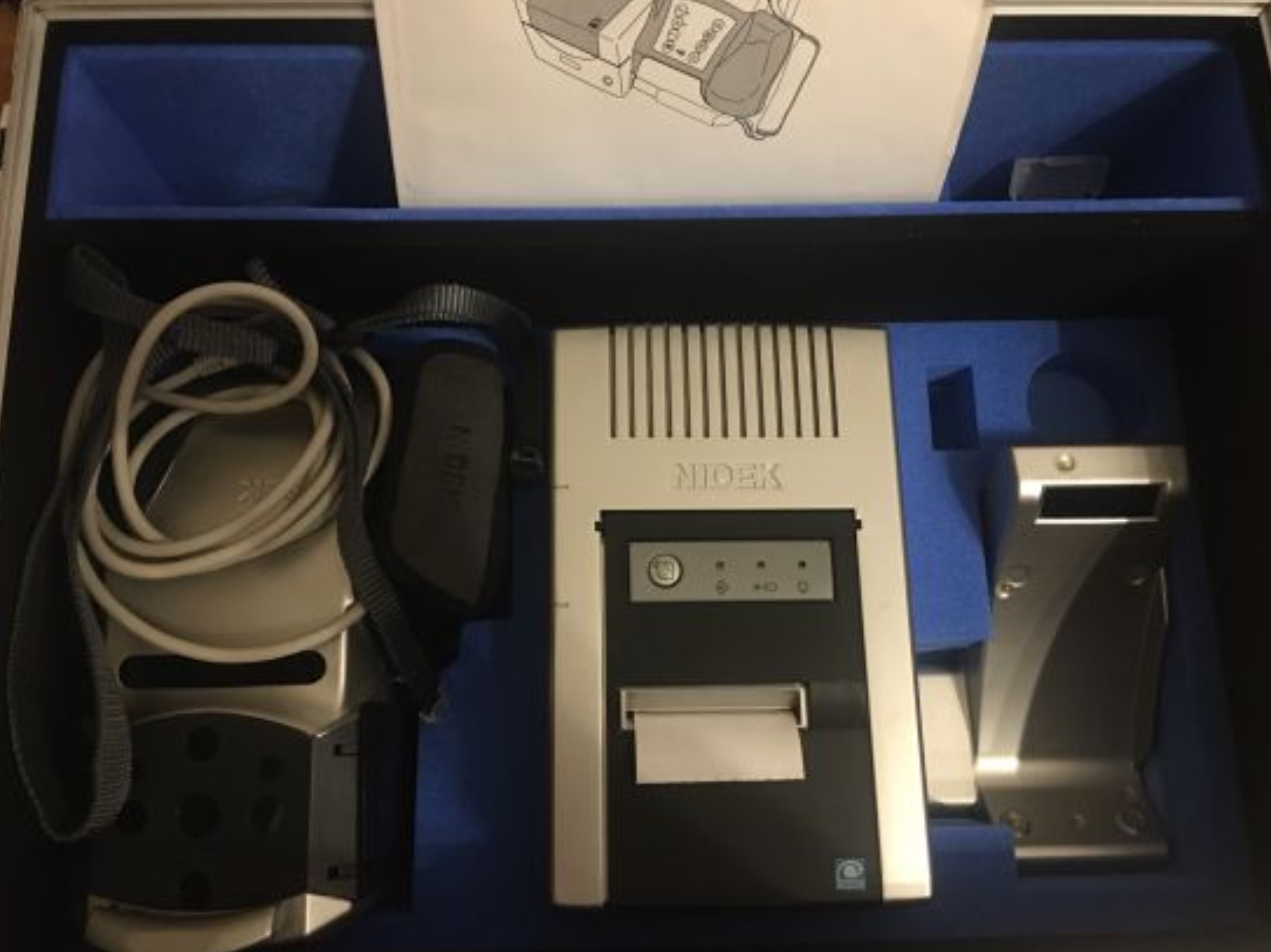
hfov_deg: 60.0
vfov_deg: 46.8
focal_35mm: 30
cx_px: 627
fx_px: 1101
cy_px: 488
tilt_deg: -75.3
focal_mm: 4.15
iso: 160
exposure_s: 1/8
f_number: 2.2
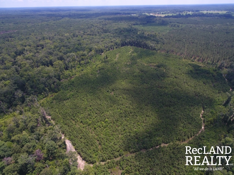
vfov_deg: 66.0
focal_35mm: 20
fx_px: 135
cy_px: 88
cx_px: 117
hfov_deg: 81.7
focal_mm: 3.61
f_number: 2.8
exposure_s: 1/462
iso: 100
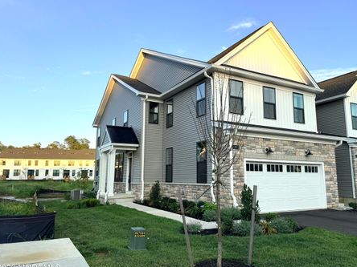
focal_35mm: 27
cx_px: 191
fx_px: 278
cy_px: 131
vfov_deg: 51.4
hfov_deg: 65.3
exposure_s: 1/1122
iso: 80
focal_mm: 6.76
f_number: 1.78
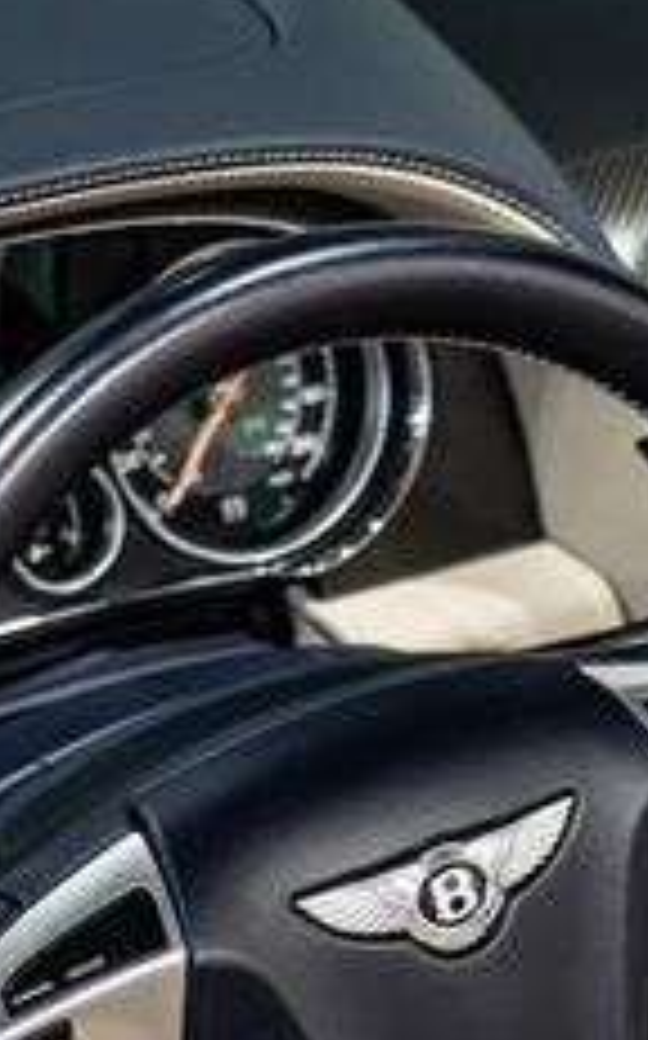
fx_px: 3199
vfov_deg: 18.2
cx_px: 378
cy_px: 930
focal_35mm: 113
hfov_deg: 11.6
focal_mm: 40
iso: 1250
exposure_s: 1/80
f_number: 4
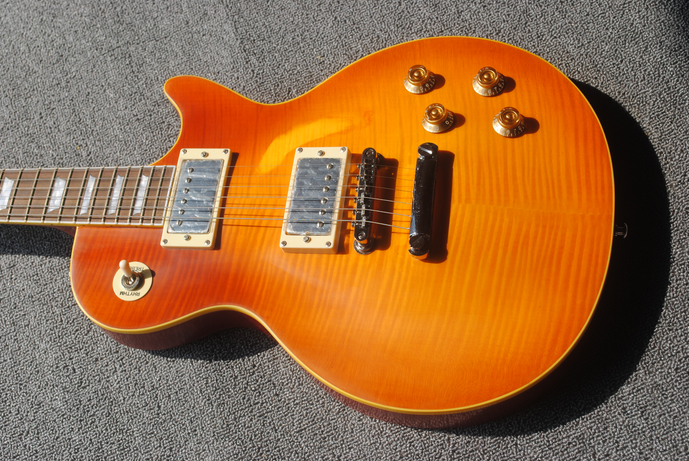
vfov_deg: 22.3
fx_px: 1169
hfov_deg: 32.8
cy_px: 231
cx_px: 341
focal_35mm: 61
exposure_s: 1/250
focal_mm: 40
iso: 100
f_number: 8
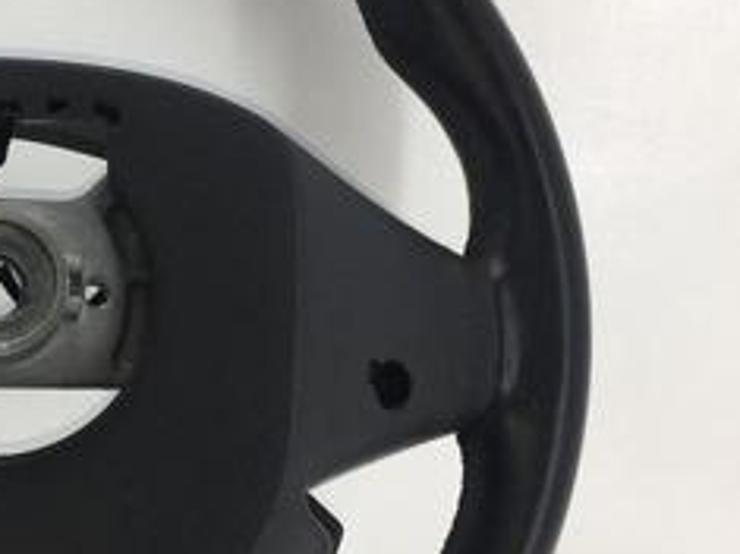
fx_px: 1688
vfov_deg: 18.6
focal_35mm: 79
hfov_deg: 23.7
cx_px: 6
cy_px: 283
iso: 25
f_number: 2.2
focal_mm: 4.15
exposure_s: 1/249
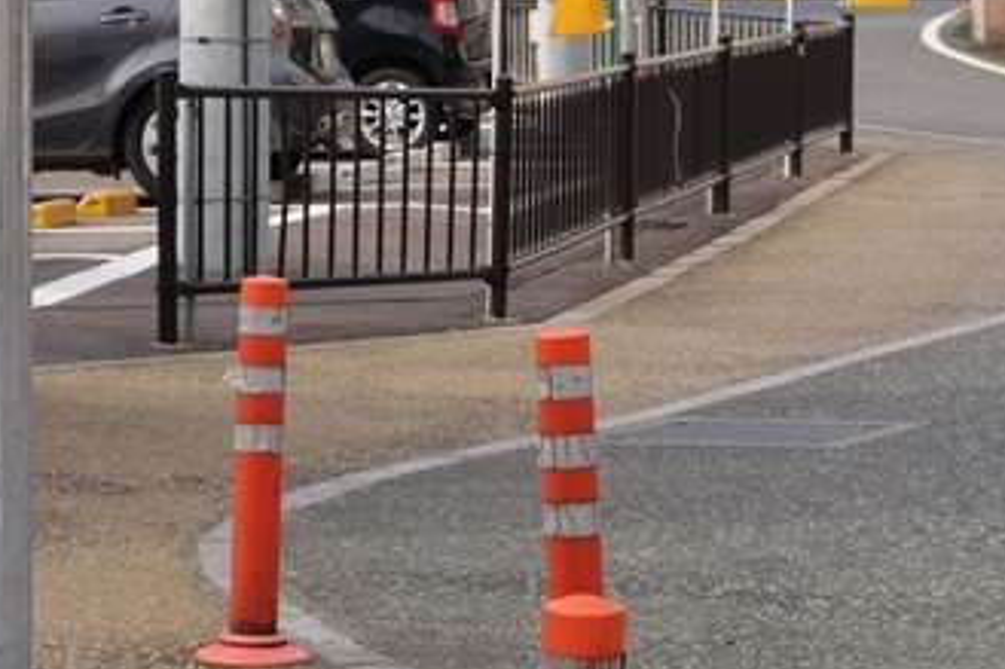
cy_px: 131
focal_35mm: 157
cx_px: 443
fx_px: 4381
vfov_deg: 8.7
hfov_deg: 13.1
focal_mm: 28.9
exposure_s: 1/220
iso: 200
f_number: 5.6
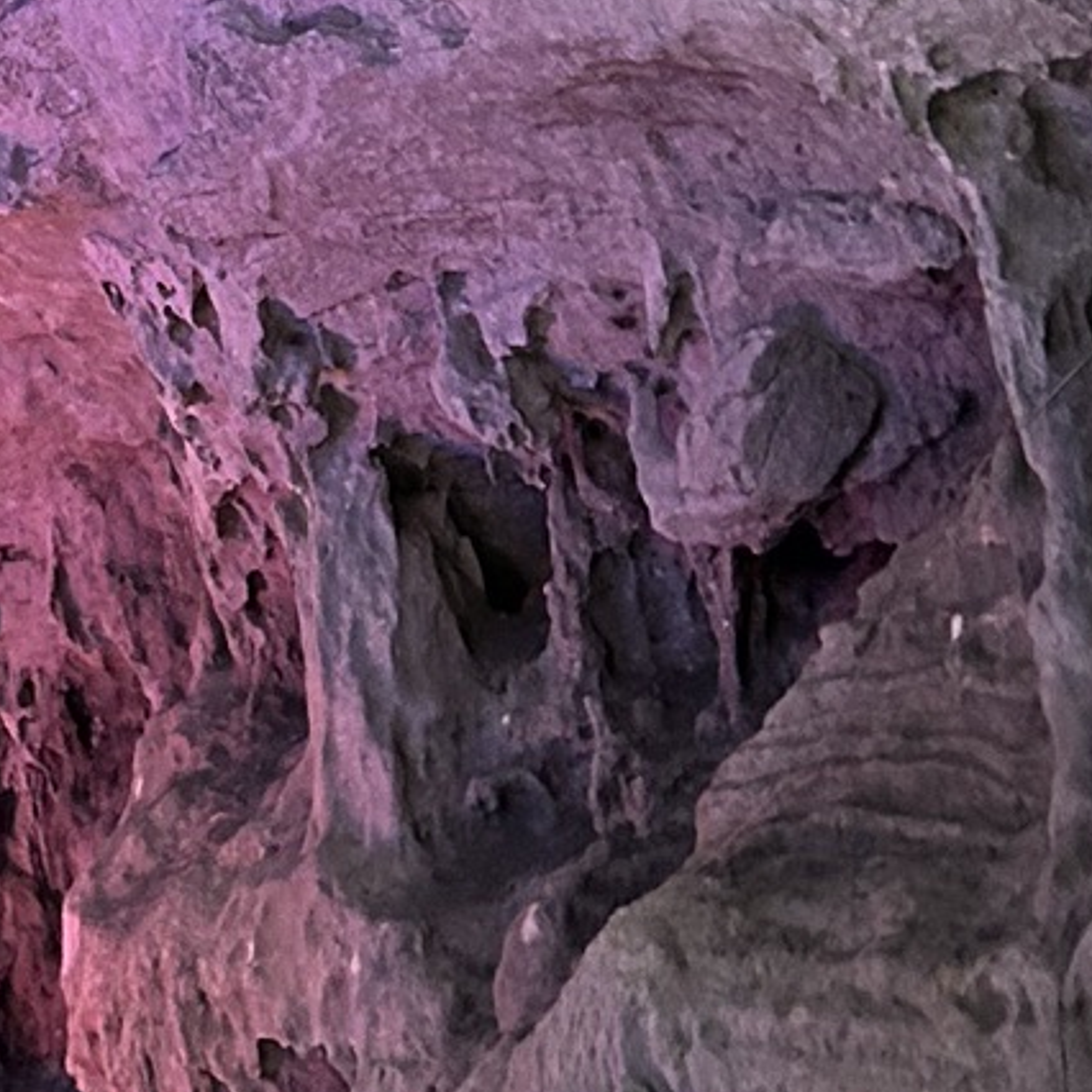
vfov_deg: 14.3
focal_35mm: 108
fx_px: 3855
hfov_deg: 15.4
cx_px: -313
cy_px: -859
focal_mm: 5.7
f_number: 1.5
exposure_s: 1/33
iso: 640
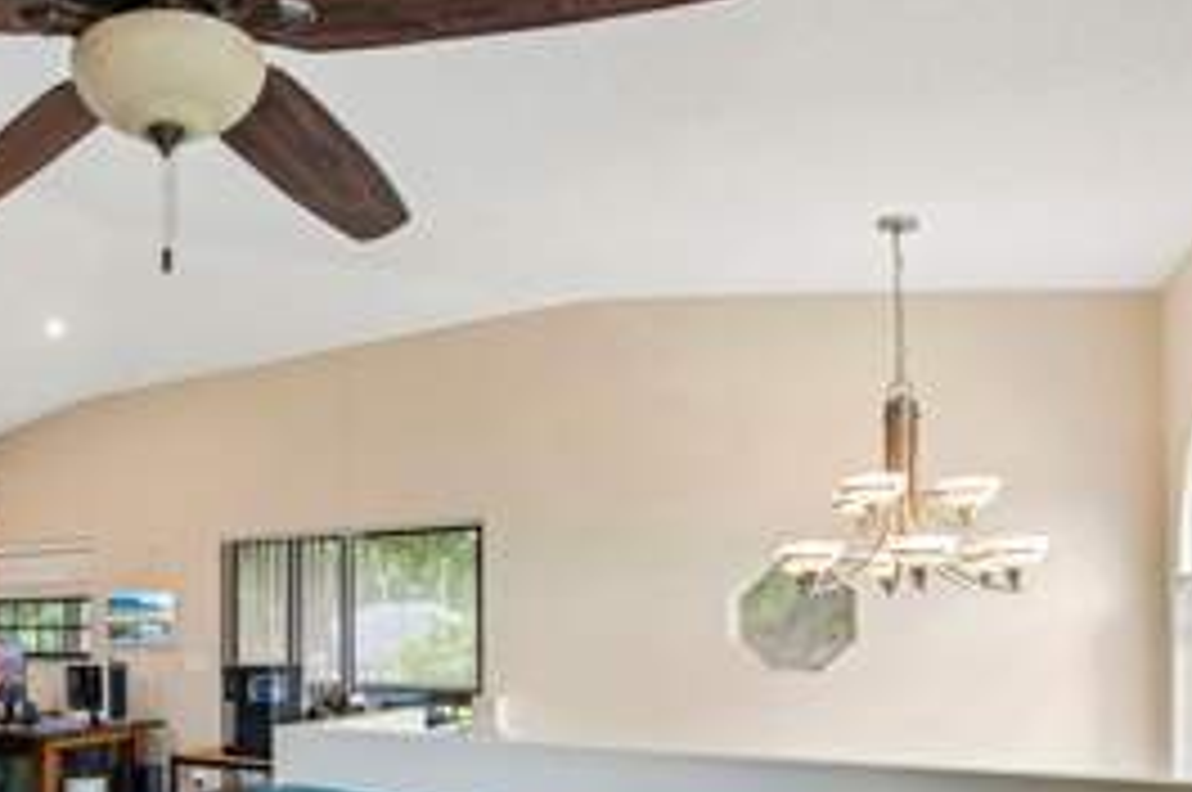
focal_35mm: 29
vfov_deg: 42.8
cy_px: 632
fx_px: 959
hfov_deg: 57.3
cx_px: 184
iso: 400
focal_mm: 16
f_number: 8
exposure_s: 1/13
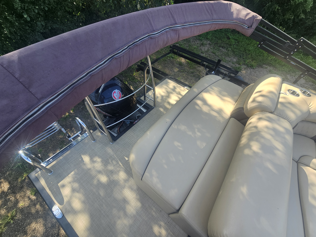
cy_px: 118
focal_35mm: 13
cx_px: 158
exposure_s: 1/275
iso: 50
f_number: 2.2
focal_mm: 2.2
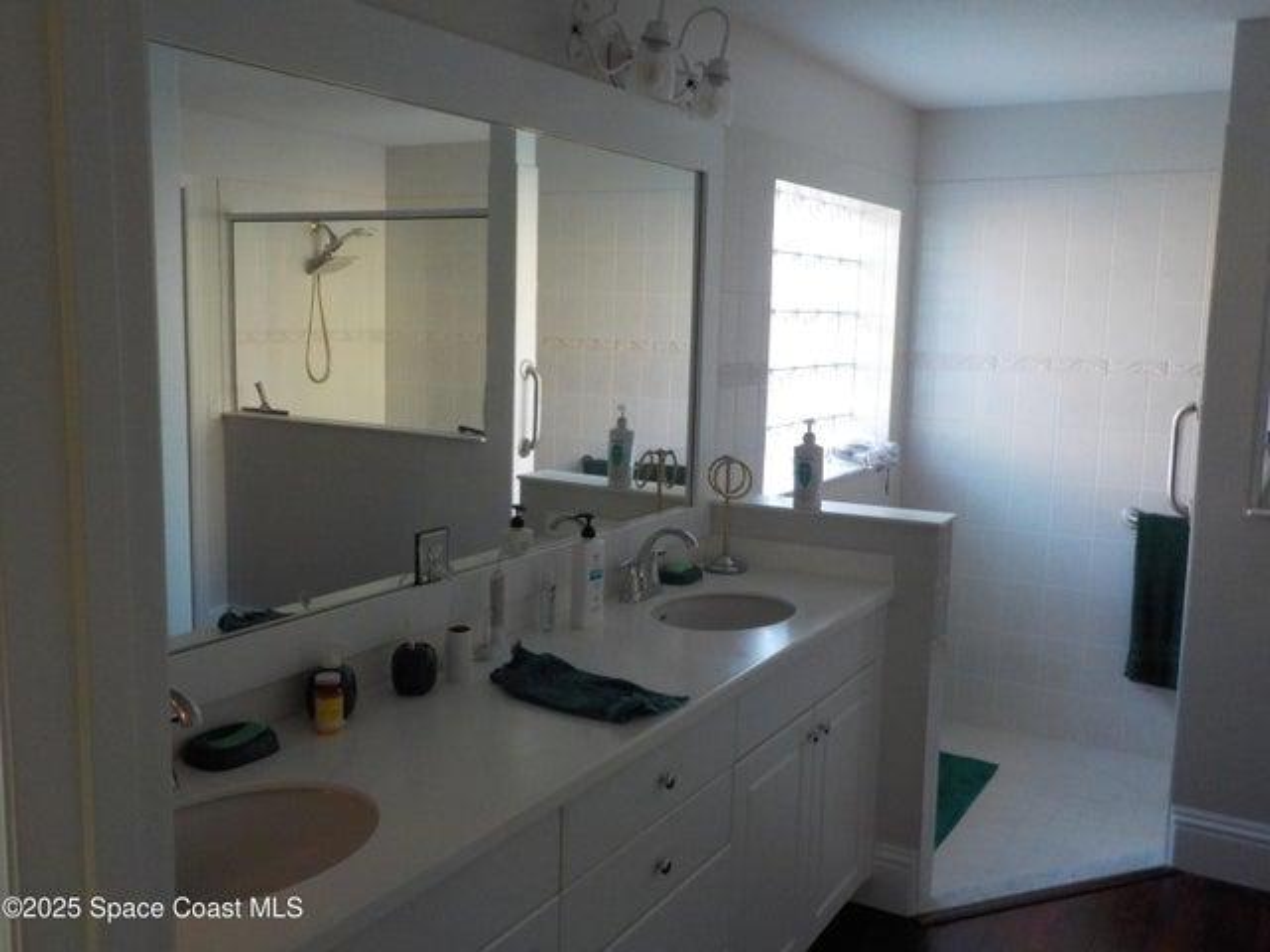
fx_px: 1101
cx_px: 635
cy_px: 476
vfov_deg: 46.8
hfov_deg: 60.0
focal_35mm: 30
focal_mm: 4.1
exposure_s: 1/30
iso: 360
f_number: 3.3
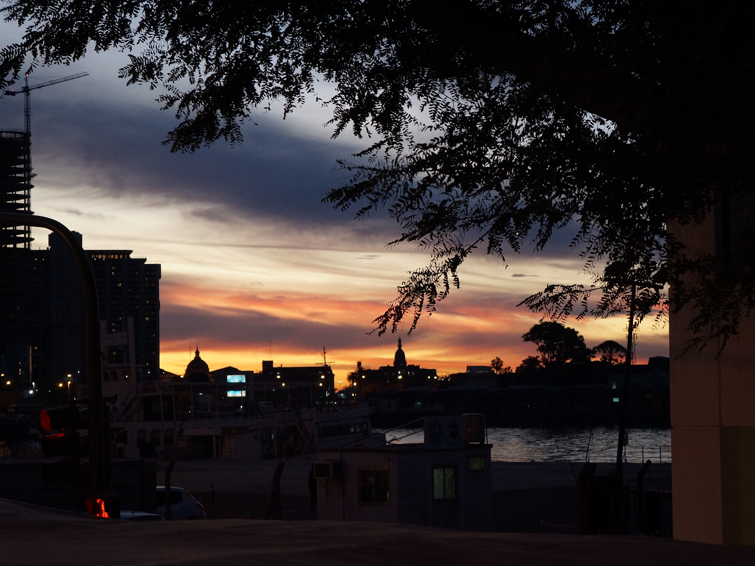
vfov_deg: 17.1
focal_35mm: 87
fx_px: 1887
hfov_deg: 22.6
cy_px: 284
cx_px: 399
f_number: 5
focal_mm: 53
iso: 2000
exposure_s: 1/160
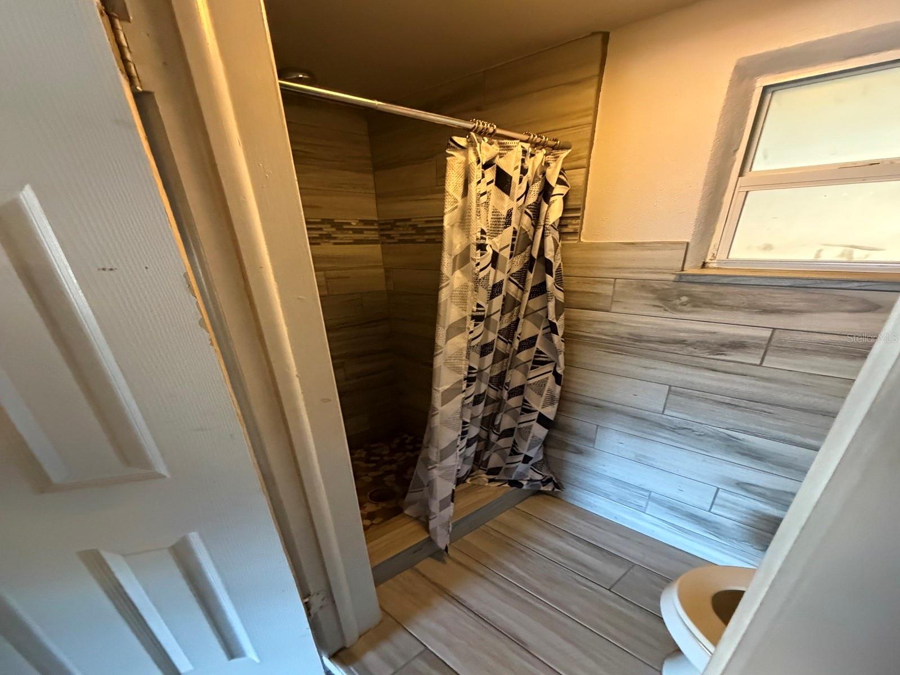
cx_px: 450
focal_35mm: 14
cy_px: 338
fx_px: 364
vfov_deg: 85.7
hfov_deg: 102.1
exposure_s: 1/60
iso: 800
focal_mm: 2.22
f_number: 2.2
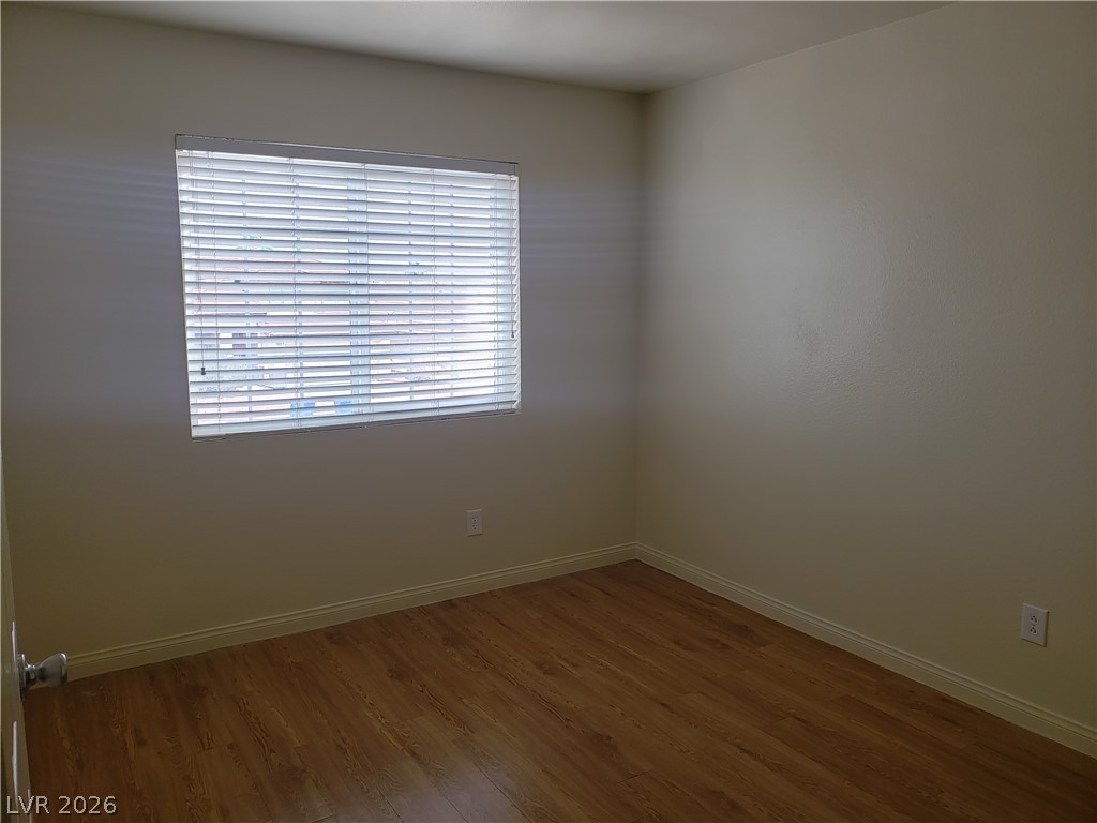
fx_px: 824
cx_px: 548
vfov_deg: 53.1
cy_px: 412
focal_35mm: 26
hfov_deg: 67.3
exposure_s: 1/92
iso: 50
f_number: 2.4
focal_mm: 4.3
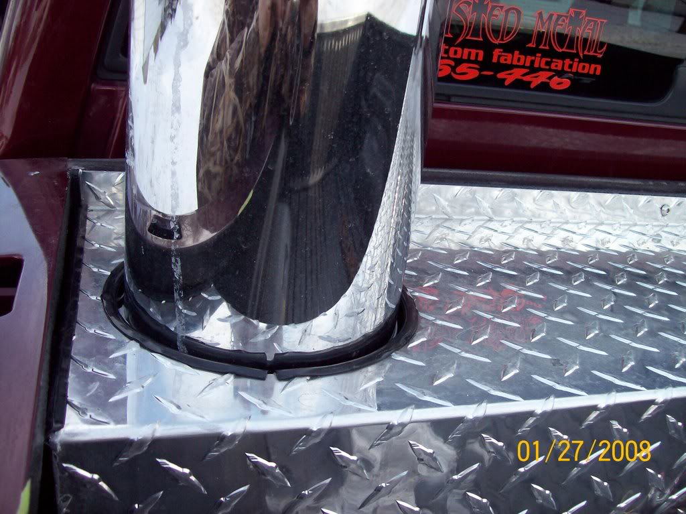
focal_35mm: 36
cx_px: 343
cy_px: 257
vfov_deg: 39.6
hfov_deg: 51.4
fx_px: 713
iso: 80
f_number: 2.7
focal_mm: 6
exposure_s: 1/343
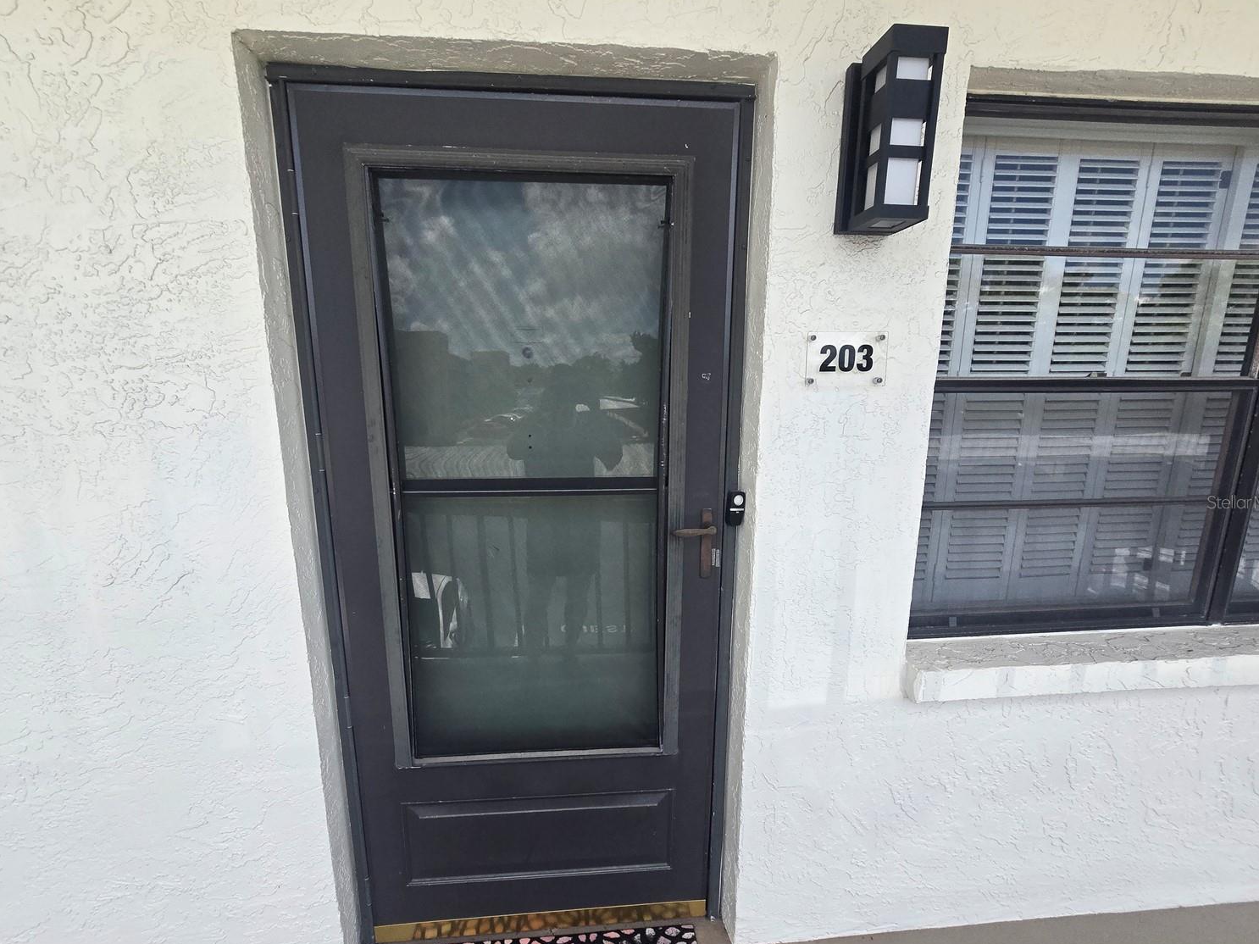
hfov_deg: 102.0
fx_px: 509
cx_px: 609
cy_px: 502
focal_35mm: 14
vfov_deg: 85.6
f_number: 2.2
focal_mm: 2.2
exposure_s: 1/2000
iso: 125
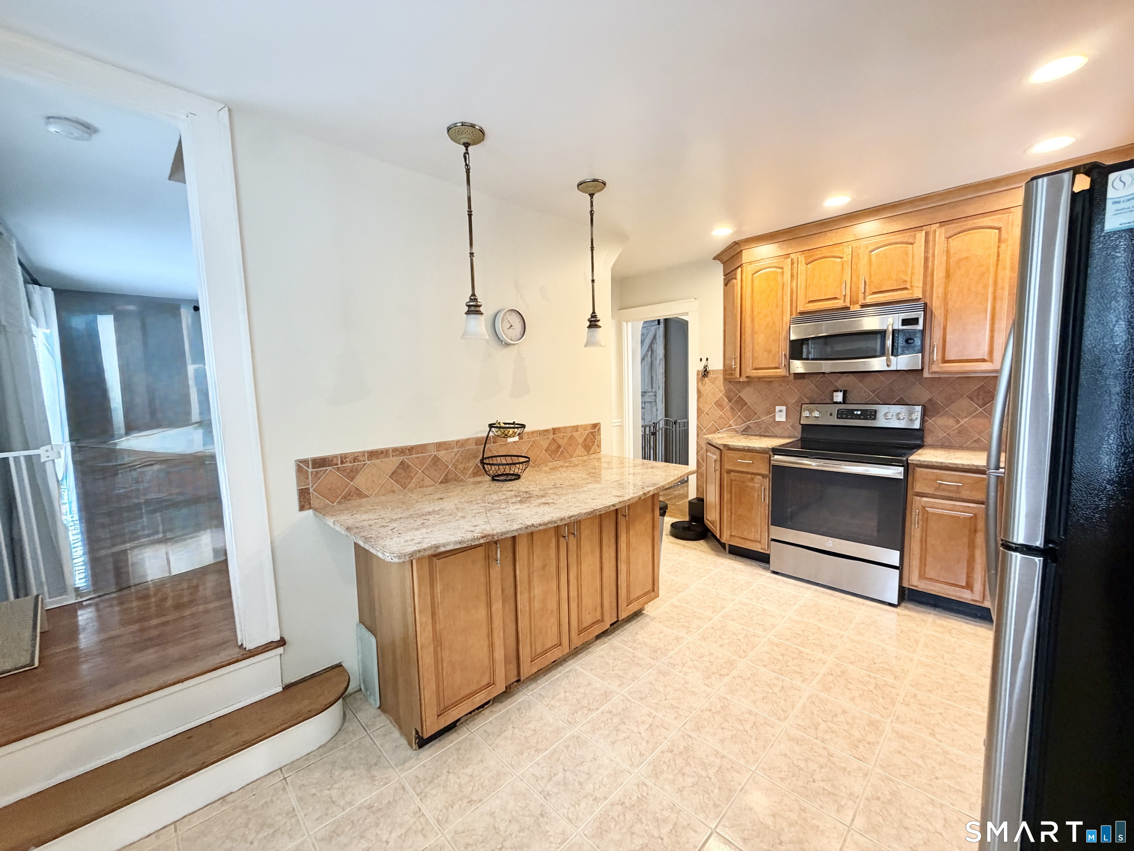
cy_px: 426
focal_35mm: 14
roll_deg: +1.8
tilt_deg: -5.2
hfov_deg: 102.1
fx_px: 459
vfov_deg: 85.7
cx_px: 567
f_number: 2.2
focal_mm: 2.22
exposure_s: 1/60
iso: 320
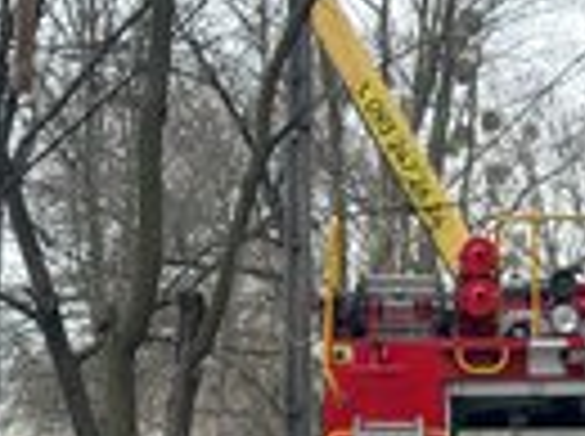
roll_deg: +0.9
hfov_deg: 13.2
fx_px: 2497
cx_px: 576
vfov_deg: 9.9
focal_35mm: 148
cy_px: 508
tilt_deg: +1.5
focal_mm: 6.76
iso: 64
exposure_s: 1/939
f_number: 1.78
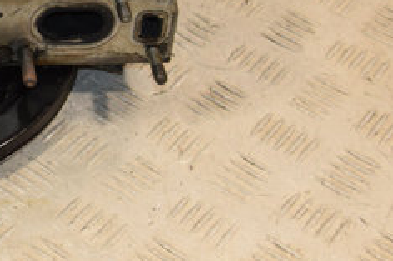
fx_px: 1331
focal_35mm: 122
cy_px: -66
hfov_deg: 16.1
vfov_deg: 11.0
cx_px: -92
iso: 800
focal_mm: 30
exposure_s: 1/160
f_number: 5
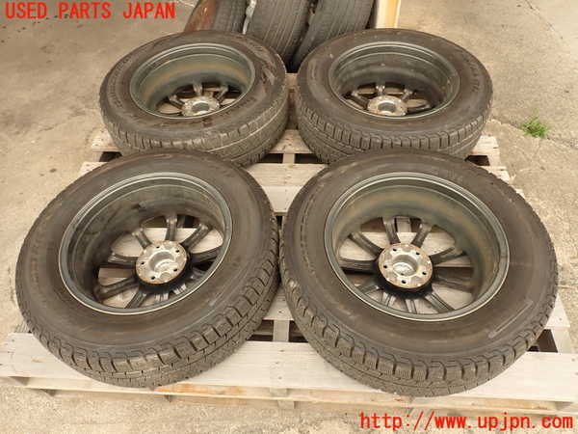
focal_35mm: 25
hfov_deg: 69.4
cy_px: 217
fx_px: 417
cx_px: 289
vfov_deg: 54.9
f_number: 2.8
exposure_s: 1/200
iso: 100
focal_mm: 4.5
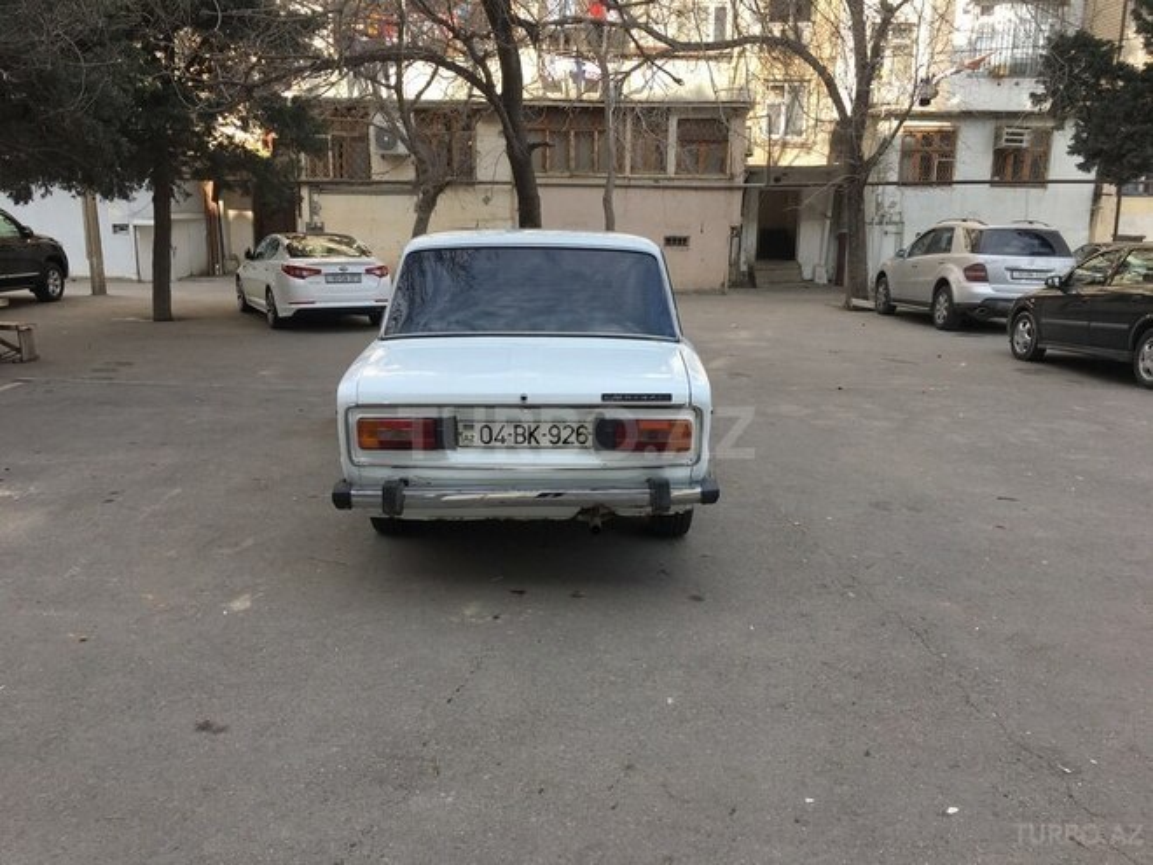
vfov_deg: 48.2
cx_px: 576
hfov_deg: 61.7
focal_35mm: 29
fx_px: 966
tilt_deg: -11.8
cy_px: 432
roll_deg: -1.0
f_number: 2.2
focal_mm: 4.15
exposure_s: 1/493
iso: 25
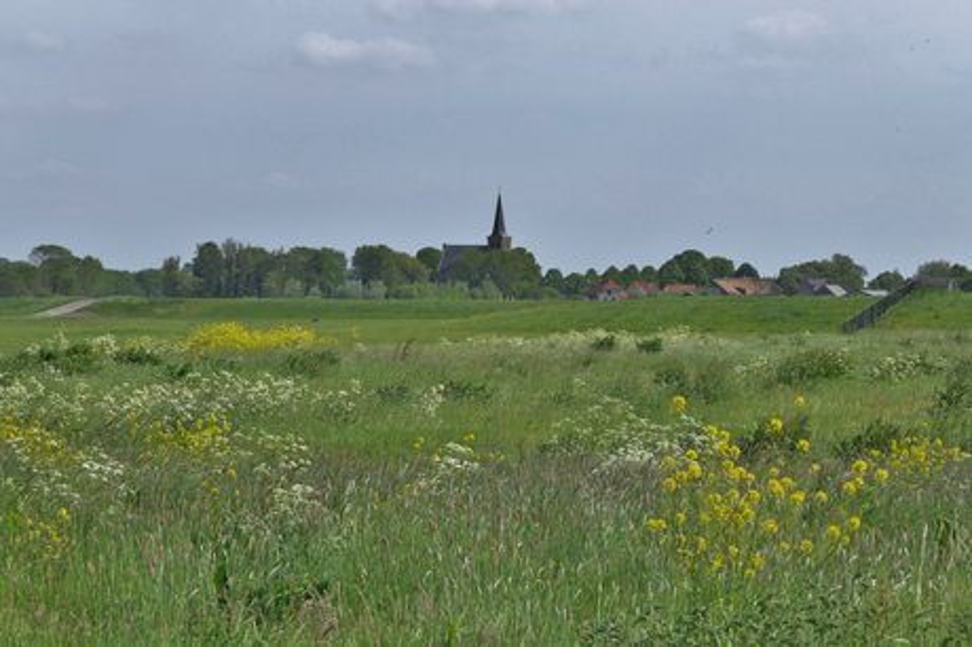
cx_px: 486
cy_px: 324
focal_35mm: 135
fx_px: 3642
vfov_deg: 10.1
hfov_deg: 15.2
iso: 125
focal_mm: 49.3
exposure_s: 1/320
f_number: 10
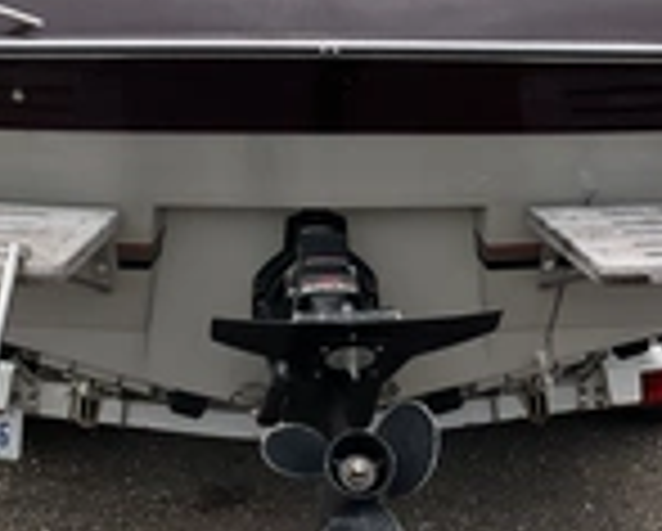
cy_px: 144
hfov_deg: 24.7
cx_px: 320
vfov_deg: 19.8
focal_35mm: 77
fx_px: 1511
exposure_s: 1/700
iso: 25
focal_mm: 3
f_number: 1.8
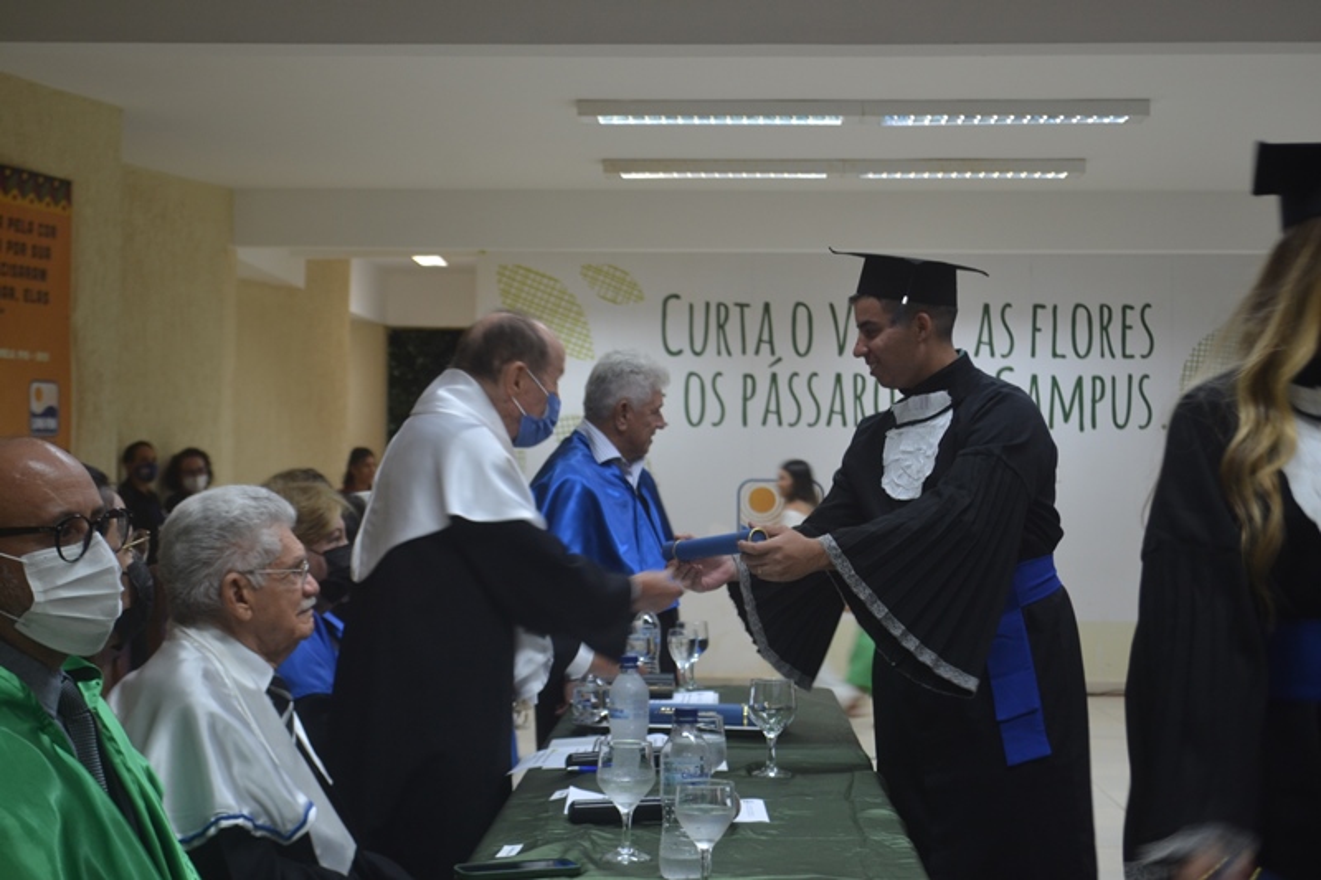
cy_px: 440
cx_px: 660
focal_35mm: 63
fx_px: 2311
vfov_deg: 21.6
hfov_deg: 31.9
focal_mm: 42
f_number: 5.3
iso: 400
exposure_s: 1/25
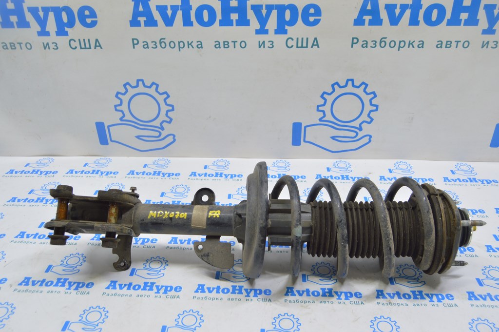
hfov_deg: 57.3
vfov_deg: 39.9
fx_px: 457
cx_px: 250
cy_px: 166
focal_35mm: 33
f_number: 5.6
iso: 400
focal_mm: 22
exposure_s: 1/20
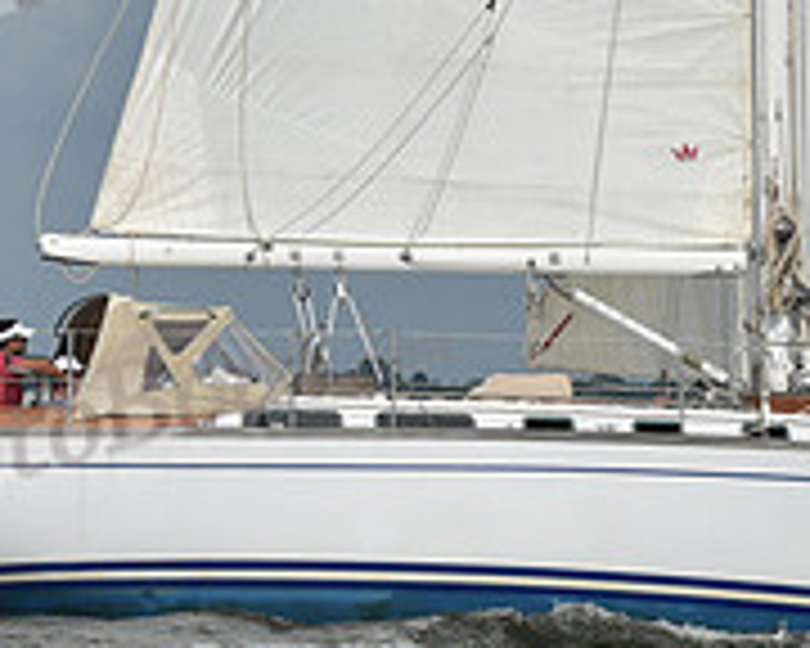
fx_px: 8414
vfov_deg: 4.4
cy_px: 115
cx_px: 688
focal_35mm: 351
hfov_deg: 5.5
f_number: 13
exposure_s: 1/1250
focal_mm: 116
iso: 320
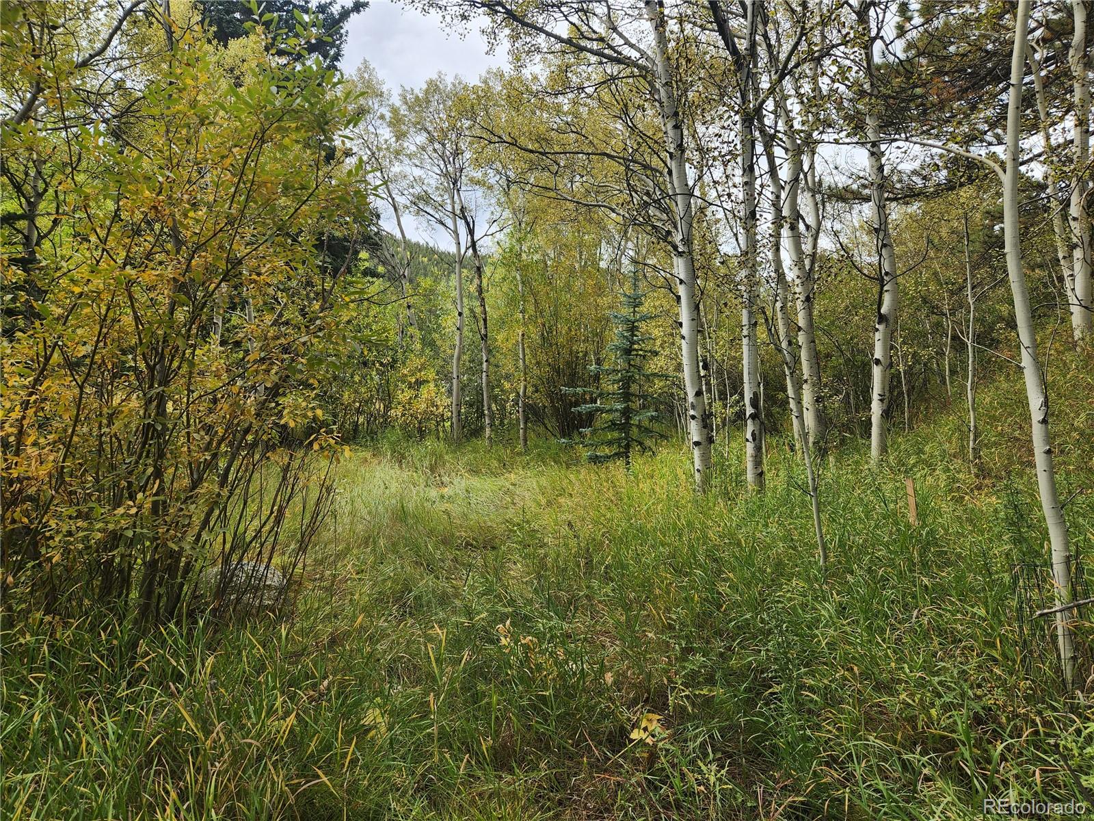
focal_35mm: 23
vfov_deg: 58.9
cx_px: 547
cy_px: 410
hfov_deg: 73.9
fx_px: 727
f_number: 1.8
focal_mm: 5.4
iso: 20
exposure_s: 1/431
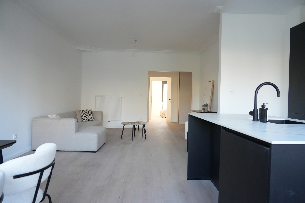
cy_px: 102
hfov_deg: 73.7
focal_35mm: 24
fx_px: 203
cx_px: 152
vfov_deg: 53.1
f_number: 5.6
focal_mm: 24
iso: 6400
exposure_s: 1/250
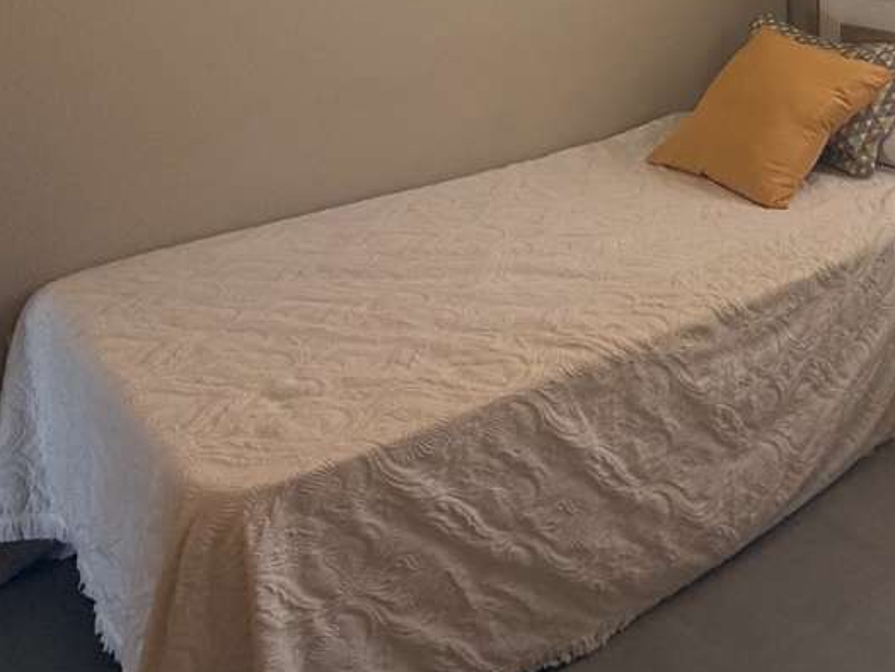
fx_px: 1034
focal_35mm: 40
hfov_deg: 42.1
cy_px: -14
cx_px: 840
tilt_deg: -9.7
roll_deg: -1.1
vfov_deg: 32.8
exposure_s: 1/244
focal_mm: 2.22
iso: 64
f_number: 2.2
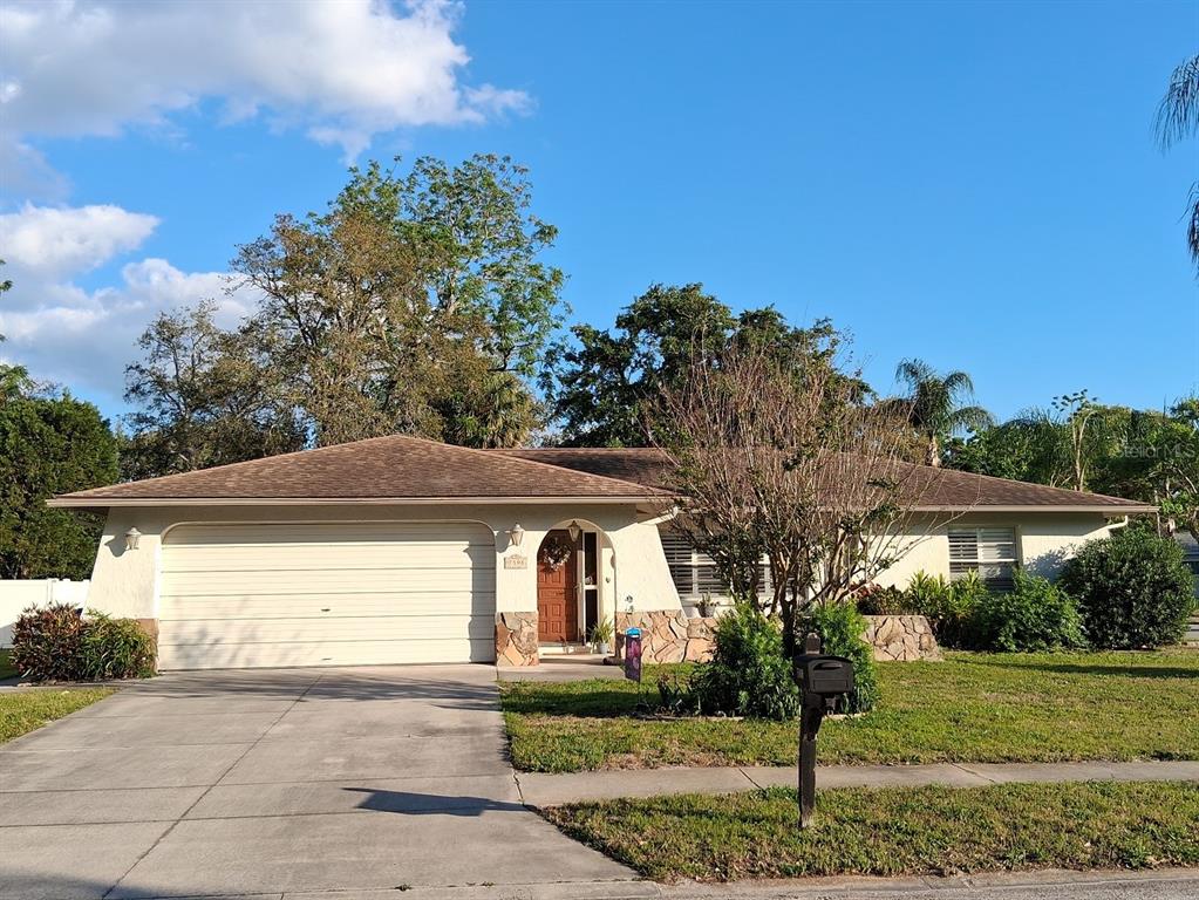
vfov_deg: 53.1
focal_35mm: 26
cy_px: 450
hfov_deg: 67.3
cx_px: 600
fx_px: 901
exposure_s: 1/479
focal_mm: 3.98
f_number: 1.8
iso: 25
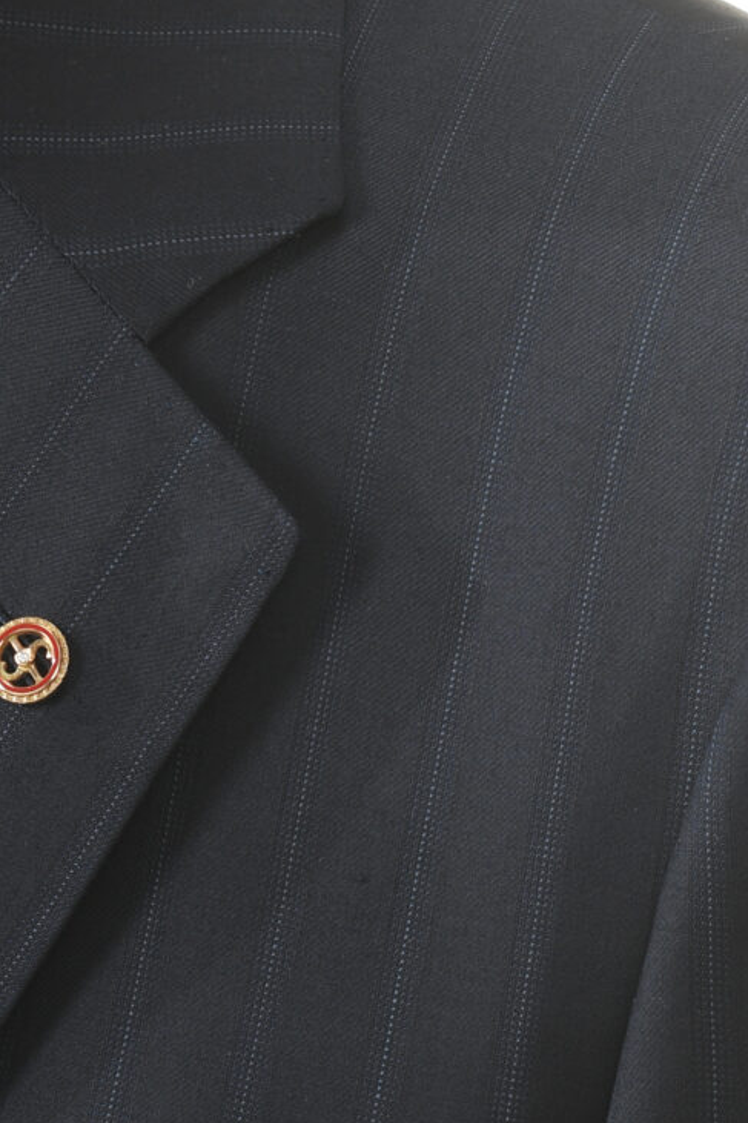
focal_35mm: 445
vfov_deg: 4.6
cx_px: -446
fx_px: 13875
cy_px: -495
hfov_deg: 3.1
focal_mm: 85
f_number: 8
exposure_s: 1/200
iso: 100
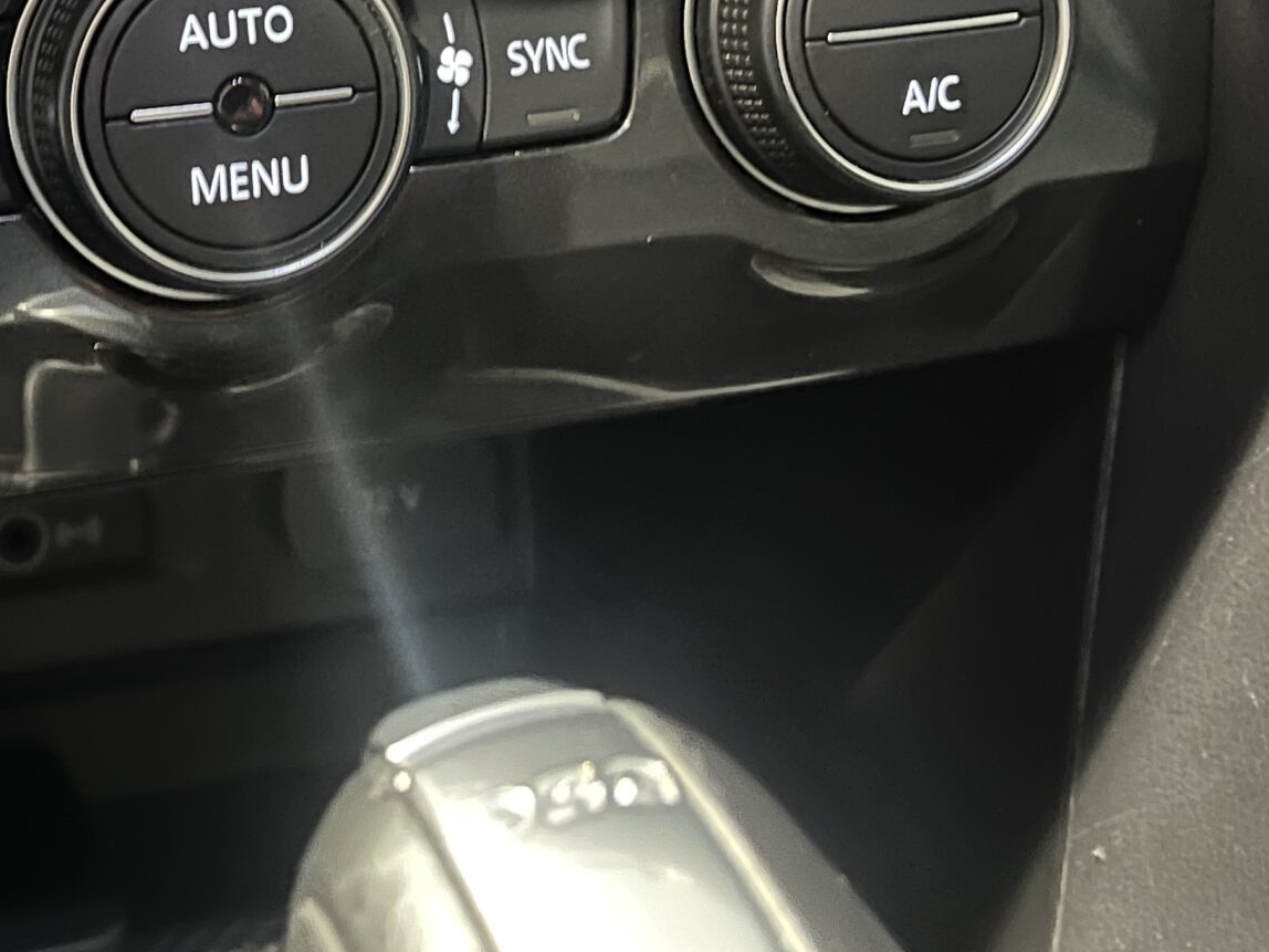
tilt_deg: -31.2
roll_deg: -2.1
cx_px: 134
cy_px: -98
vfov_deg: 23.6
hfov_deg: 31.7
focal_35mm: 58
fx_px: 2126
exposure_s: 1/12
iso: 640
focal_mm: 5.1
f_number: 1.6
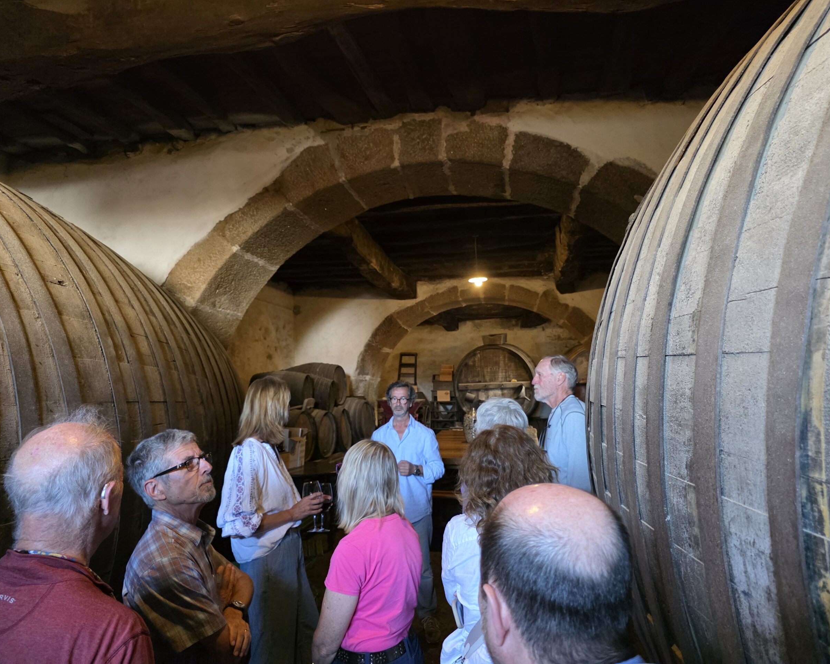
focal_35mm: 24
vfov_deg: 58.8
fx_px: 590
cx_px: 407
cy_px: 332
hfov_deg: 70.3
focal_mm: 6.3
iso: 2000
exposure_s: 1/100
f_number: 1.7
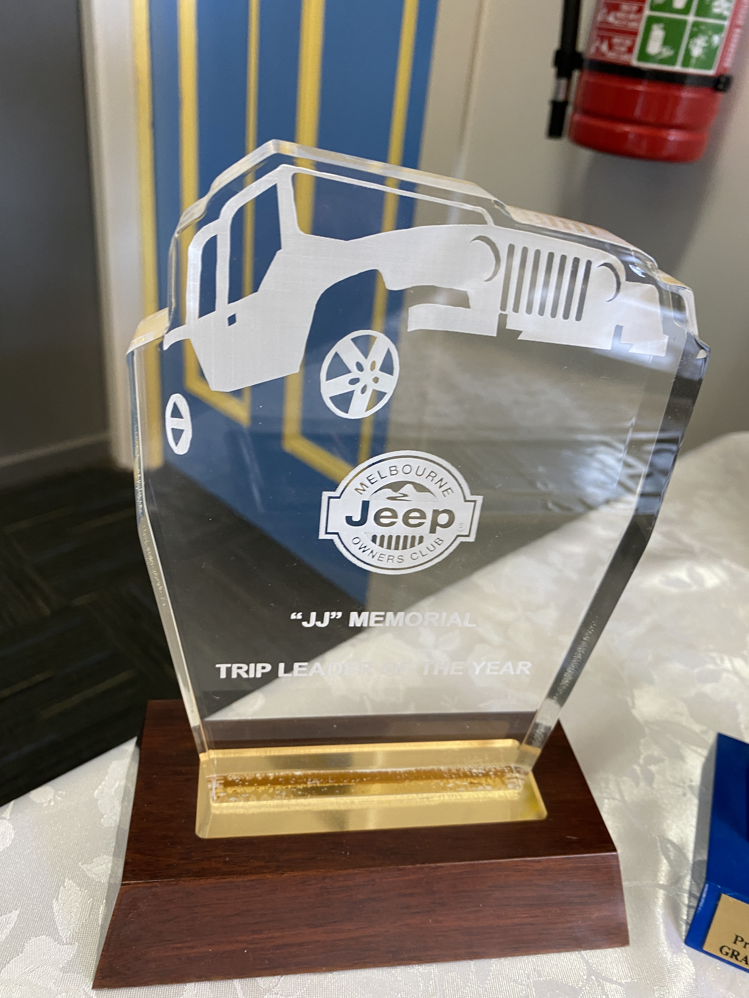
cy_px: 499
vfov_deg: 67.3
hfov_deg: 53.1
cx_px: 374
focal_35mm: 26
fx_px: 750
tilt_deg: -30.8
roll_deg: -6.1
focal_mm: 4.25
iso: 125
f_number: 1.8
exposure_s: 1/50
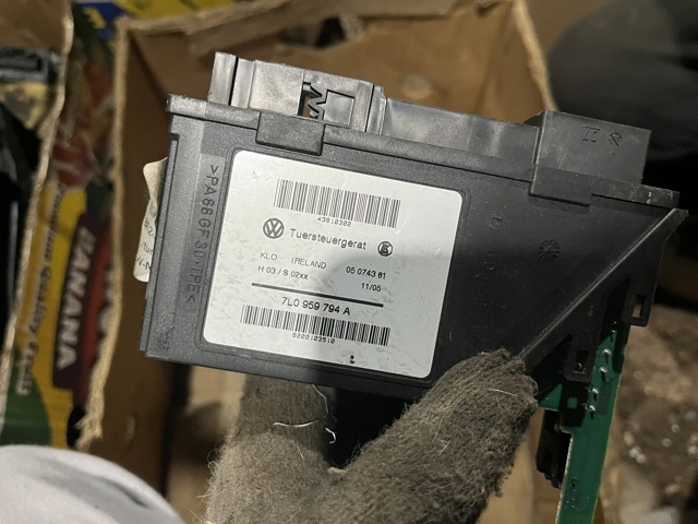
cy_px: 262
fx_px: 524
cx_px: 349
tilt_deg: -73.0
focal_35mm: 26
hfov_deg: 67.3
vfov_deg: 53.1
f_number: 1.6
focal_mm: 5.1
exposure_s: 1/60
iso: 500
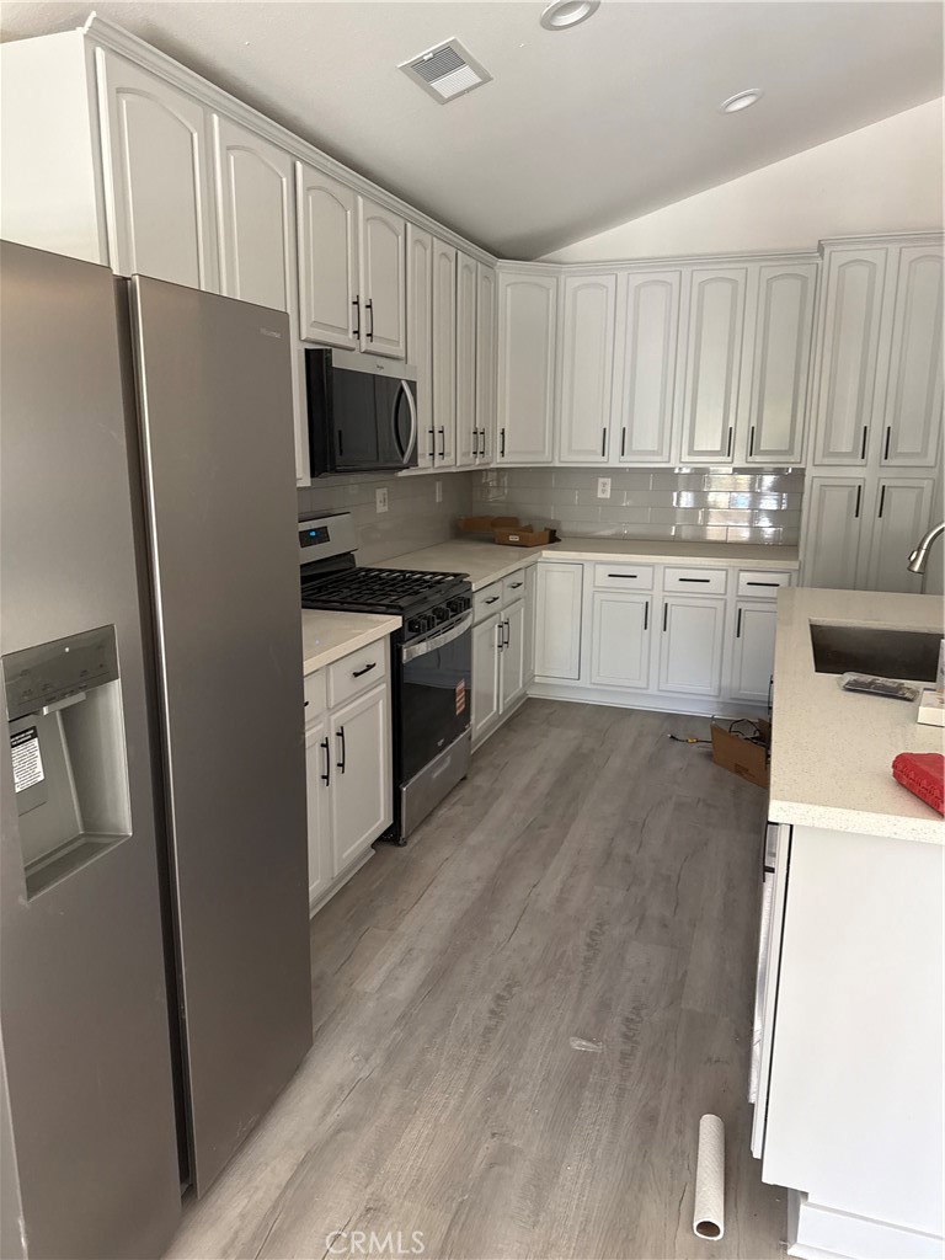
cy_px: 630
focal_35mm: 24
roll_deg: -1.5
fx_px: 874
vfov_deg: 71.6
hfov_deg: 56.8
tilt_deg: -12.0
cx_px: 472
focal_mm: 6.76
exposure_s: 1/60
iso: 320
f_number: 1.78
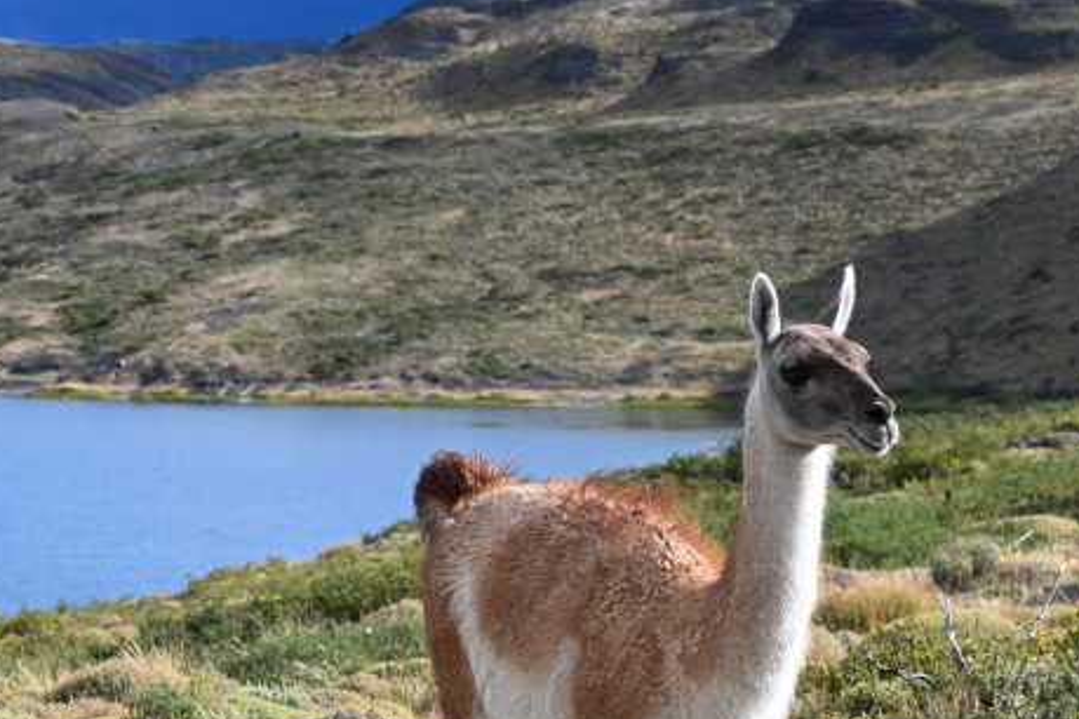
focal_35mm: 145
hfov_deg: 14.1
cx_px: 284
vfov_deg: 9.5
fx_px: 4346
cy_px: 461
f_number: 8
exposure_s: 1/500
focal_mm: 65
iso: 280
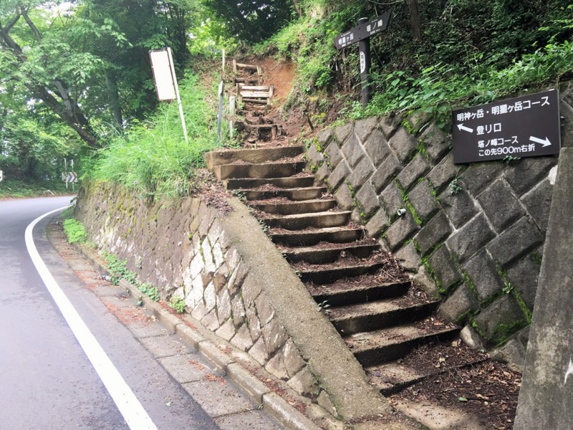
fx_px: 480
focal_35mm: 29
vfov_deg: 48.2
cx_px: 286
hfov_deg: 61.7
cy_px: 215
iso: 25
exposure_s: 1/30
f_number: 2.2
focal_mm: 4.15
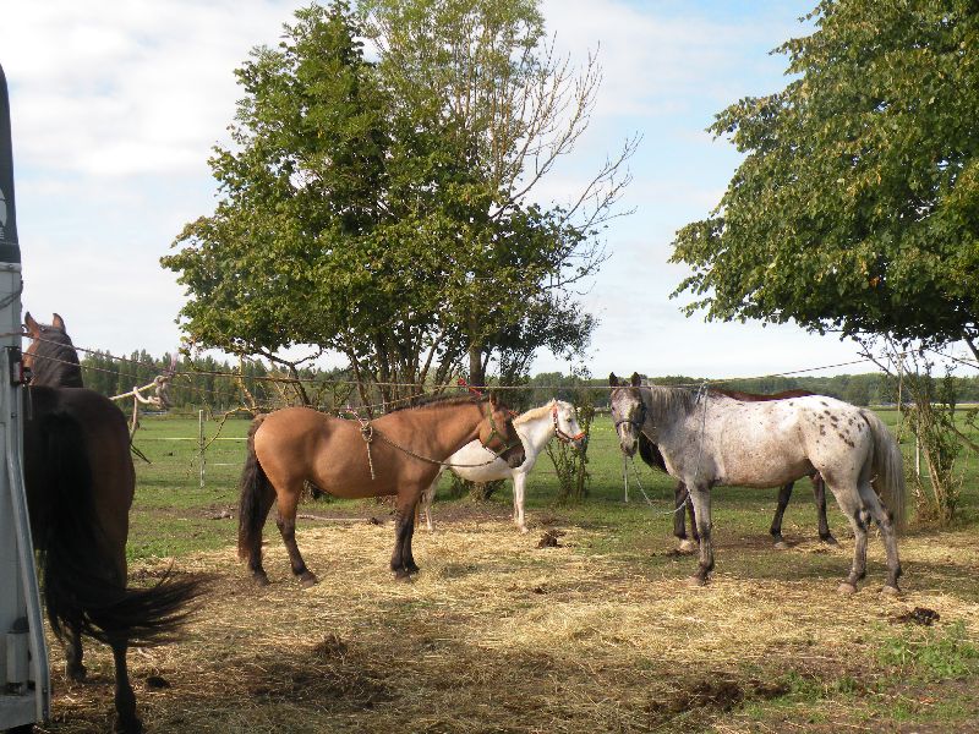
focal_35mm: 42
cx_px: 490
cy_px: 367
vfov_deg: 34.3
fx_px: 1188
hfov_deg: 44.8
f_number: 4.5
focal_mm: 7.4
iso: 100
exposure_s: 1/250
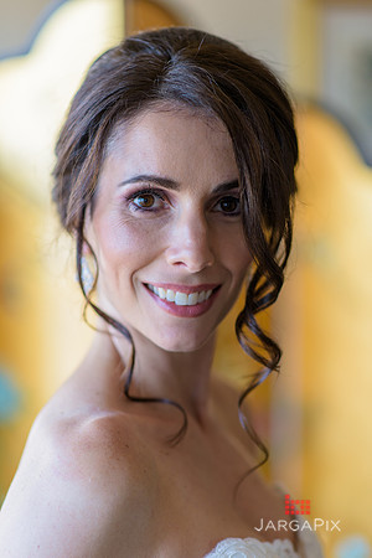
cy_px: 279
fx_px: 1317
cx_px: 186
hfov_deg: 16.1
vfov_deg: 23.9
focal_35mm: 85
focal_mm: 85
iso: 200
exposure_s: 1/200
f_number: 2
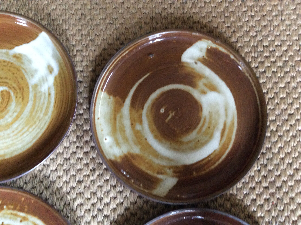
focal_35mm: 32
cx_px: 150
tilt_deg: -83.0
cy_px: 112
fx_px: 278
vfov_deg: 44.1
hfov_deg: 56.9
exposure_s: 1/25
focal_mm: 3.3
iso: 320
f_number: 2.4
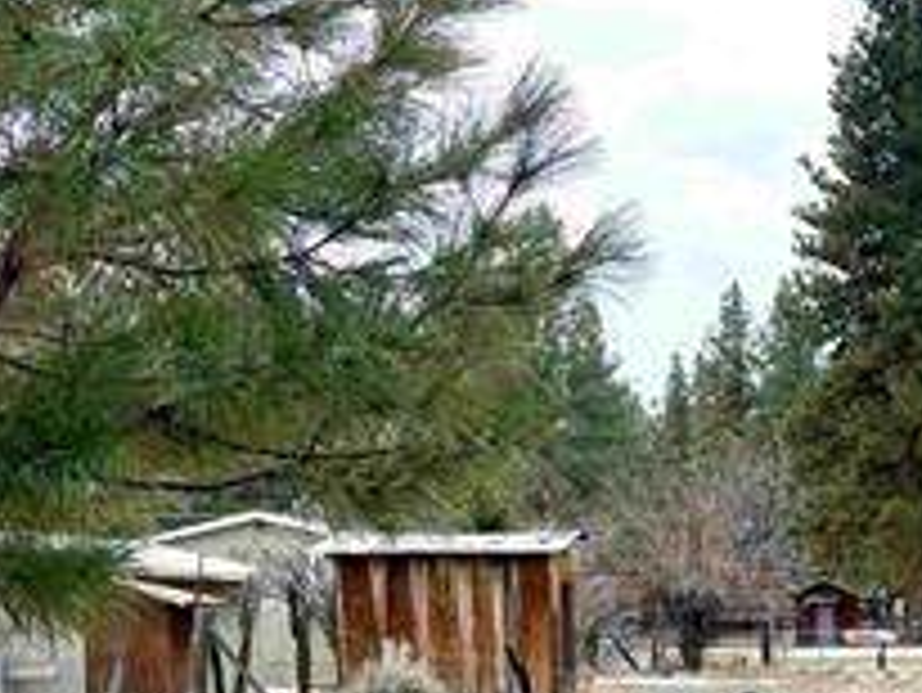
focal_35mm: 81
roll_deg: +0.6
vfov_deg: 17.5
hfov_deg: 21.8
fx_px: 2159
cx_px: 1187
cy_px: 801
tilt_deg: -4.3
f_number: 1.6
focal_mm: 5.96
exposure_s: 1/2747
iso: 64
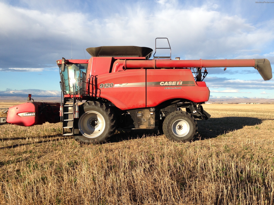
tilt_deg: -0.6
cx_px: 137
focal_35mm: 33
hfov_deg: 55.4
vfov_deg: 42.9
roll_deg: -0.5
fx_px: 261
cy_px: 102
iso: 50
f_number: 2.4
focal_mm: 4.12
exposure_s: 1/968
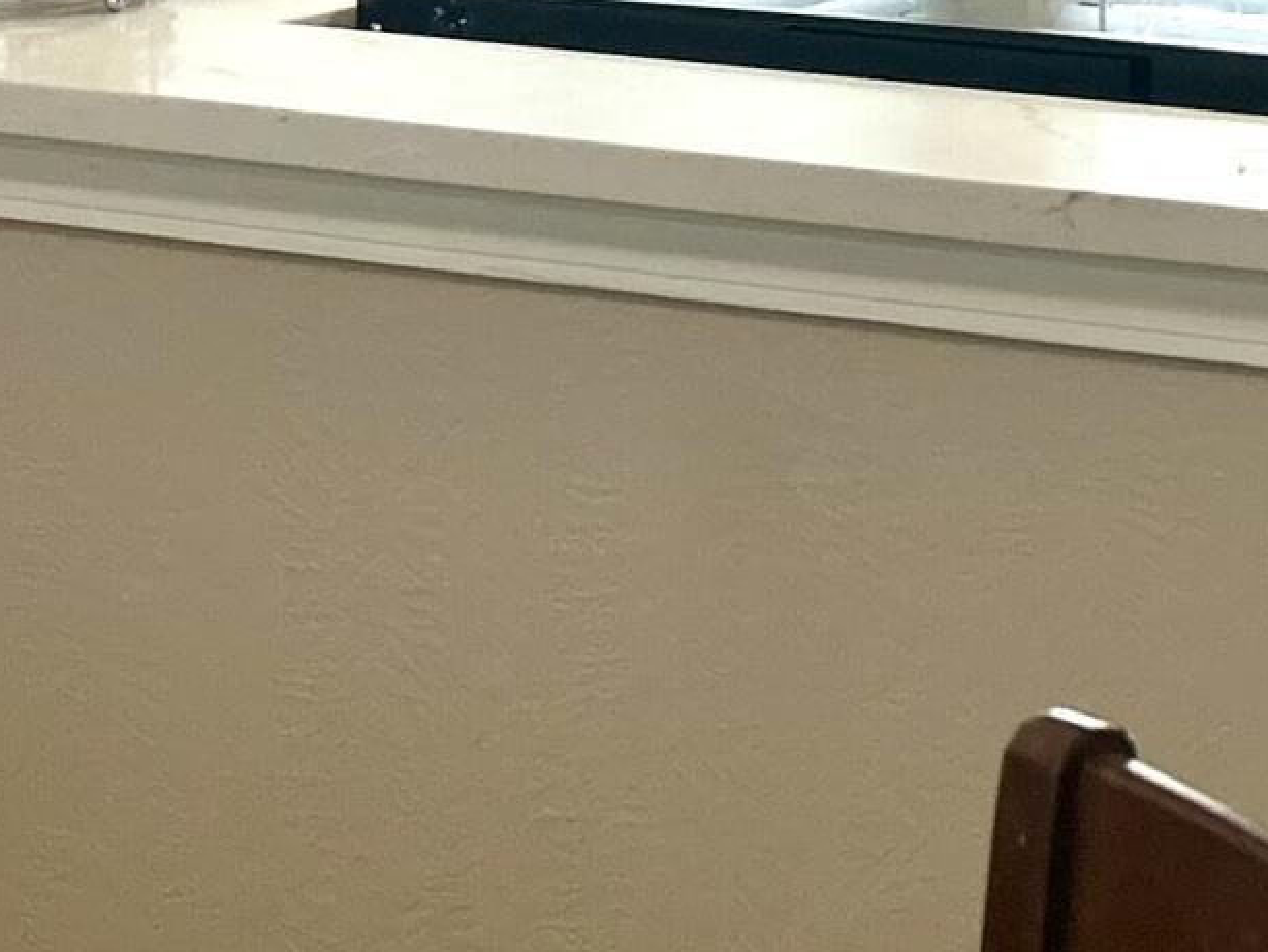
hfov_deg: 14.2
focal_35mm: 127
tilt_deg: -3.3
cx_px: 2094
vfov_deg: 11.2
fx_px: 4654
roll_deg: -0.1
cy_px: -442
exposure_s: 1/120
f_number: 1.5
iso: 100
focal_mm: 5.7
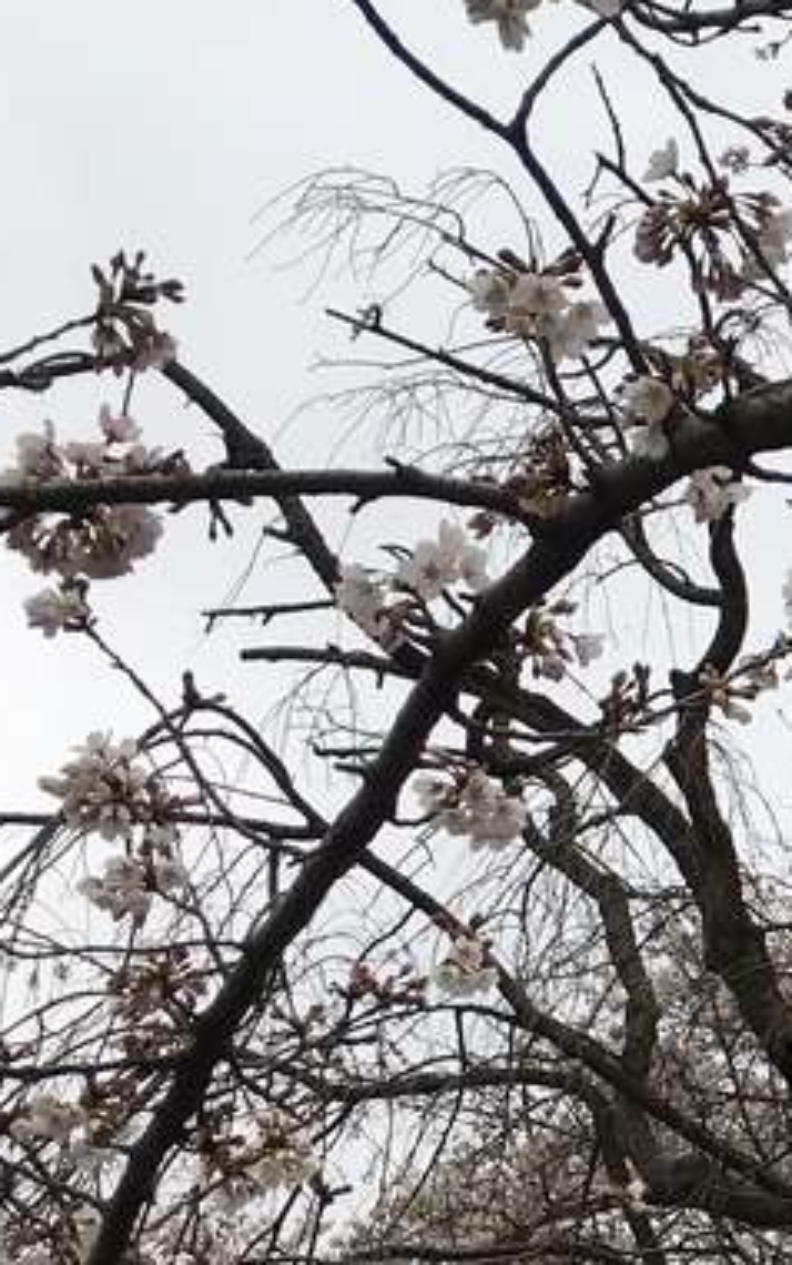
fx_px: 3345
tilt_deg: +16.9
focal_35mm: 97
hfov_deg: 12.0
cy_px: 1062
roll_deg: -3.3
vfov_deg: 21.1
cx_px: 1607
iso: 25
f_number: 2.2
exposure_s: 1/651
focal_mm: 4.15
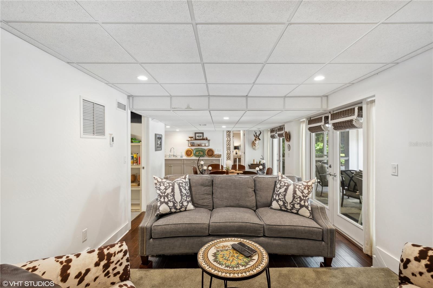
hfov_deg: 100.4
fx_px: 180
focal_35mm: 15
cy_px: 144
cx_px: 216
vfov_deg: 77.3
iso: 200
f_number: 8
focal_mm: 10
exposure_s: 1/4
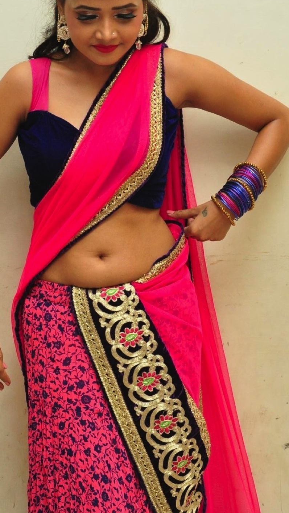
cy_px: 258
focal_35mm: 80
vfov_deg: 26.5
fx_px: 1090
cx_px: 113
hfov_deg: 15.1
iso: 1600
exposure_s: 1/125
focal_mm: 40
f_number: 7.1
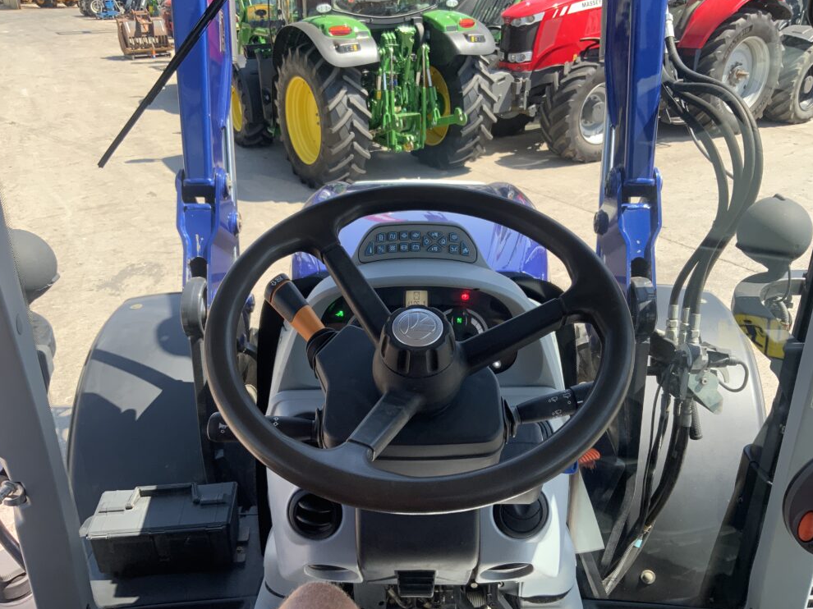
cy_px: 311
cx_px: 407
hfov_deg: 60.0
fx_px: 704
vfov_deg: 46.8
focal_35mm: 30
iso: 16
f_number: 1.8
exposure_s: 1/286
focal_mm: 3
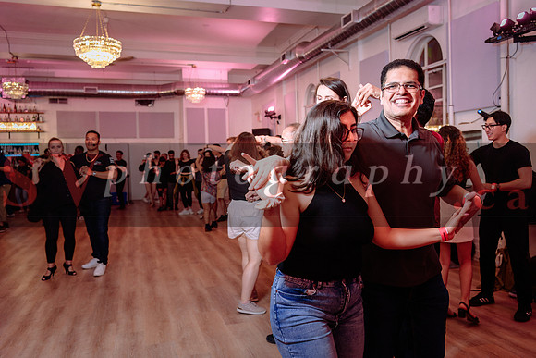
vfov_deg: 41.7
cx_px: 282
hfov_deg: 59.4
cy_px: 170
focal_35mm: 32
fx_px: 469
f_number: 3.2
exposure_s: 1/80
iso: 1000
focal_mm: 30
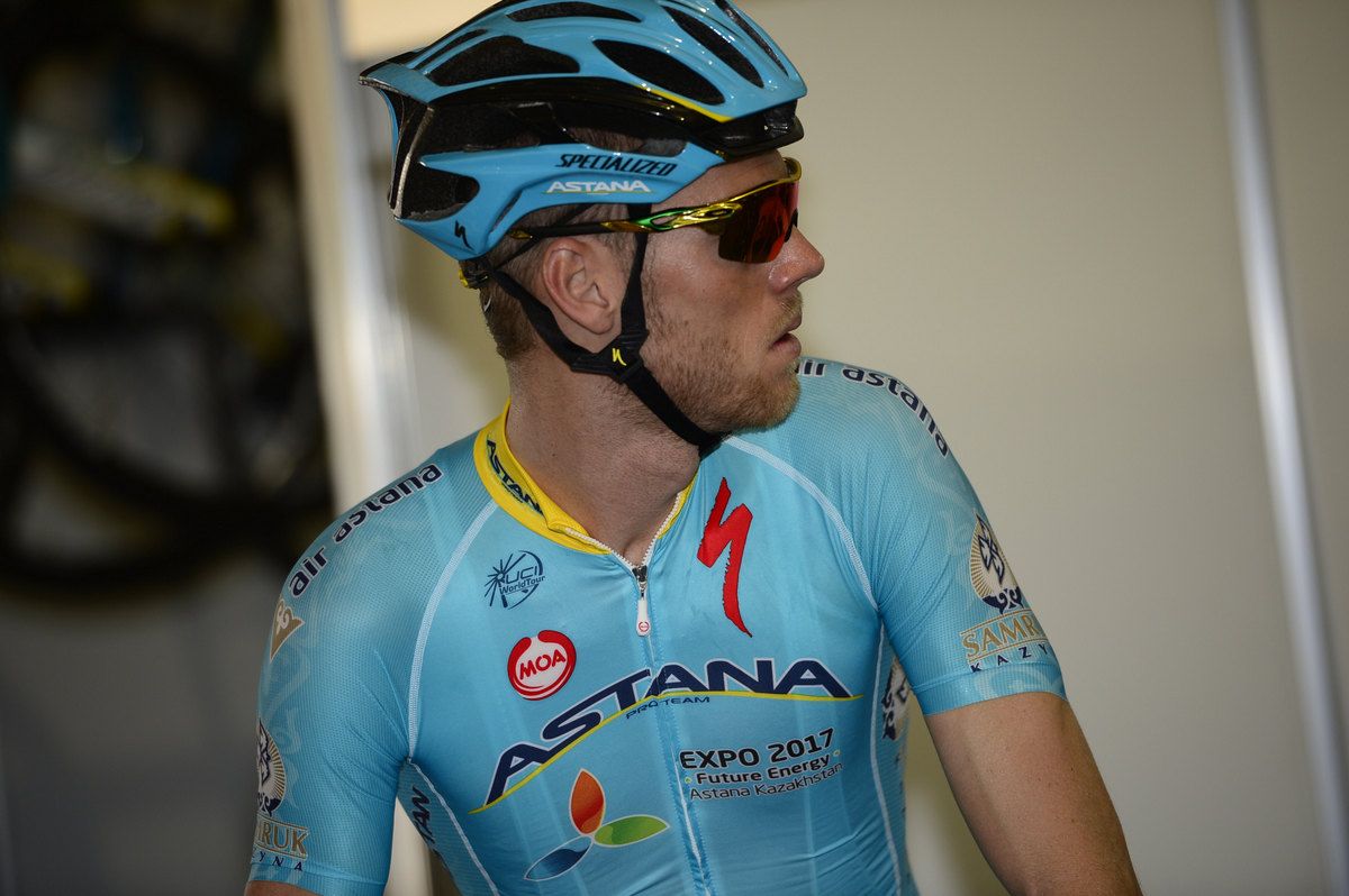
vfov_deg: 6.9
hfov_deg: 10.3
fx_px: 7488
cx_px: 674
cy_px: 448
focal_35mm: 200
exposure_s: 1/250
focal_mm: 200
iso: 400
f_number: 2.8
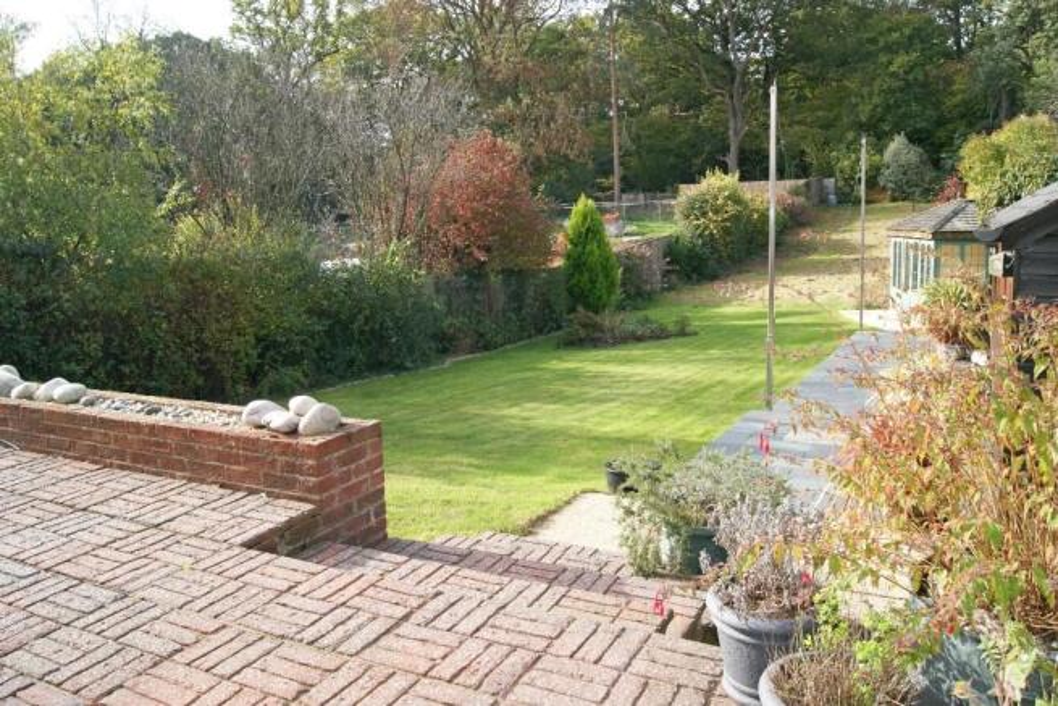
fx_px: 794
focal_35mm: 27
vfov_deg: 48.0
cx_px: 529
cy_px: 353
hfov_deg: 67.4
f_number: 11
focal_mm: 18
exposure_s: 1/160
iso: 400
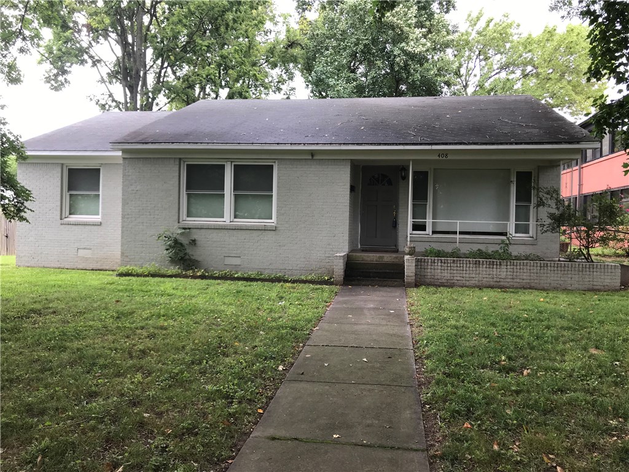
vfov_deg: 49.7
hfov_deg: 63.4
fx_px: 509
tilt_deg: +0.1
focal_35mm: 28
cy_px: 236
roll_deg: -1.2
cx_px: 314
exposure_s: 1/120
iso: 20
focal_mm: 3.99
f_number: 1.8
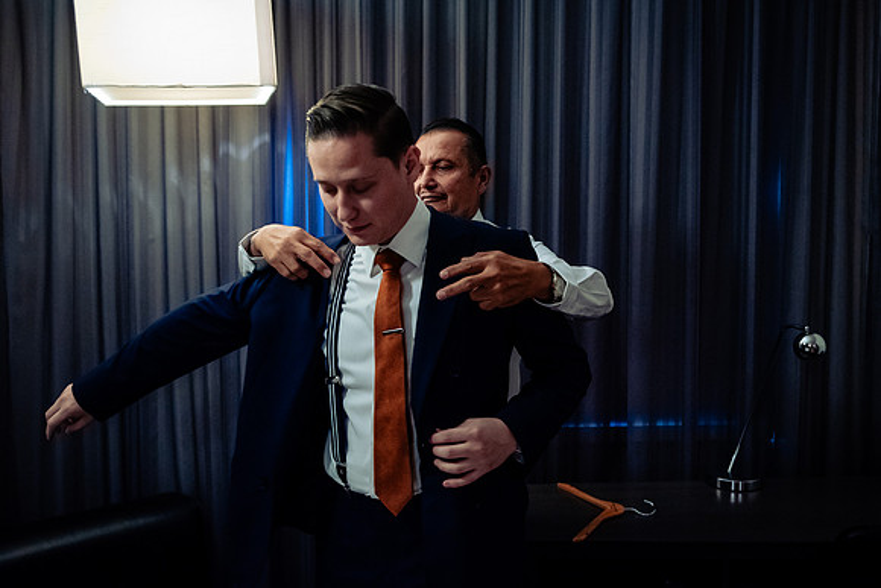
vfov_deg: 37.8
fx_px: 858
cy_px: 294
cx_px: 480
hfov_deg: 54.3
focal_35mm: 35
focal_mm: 31
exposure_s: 1/100
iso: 4000
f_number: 2.8
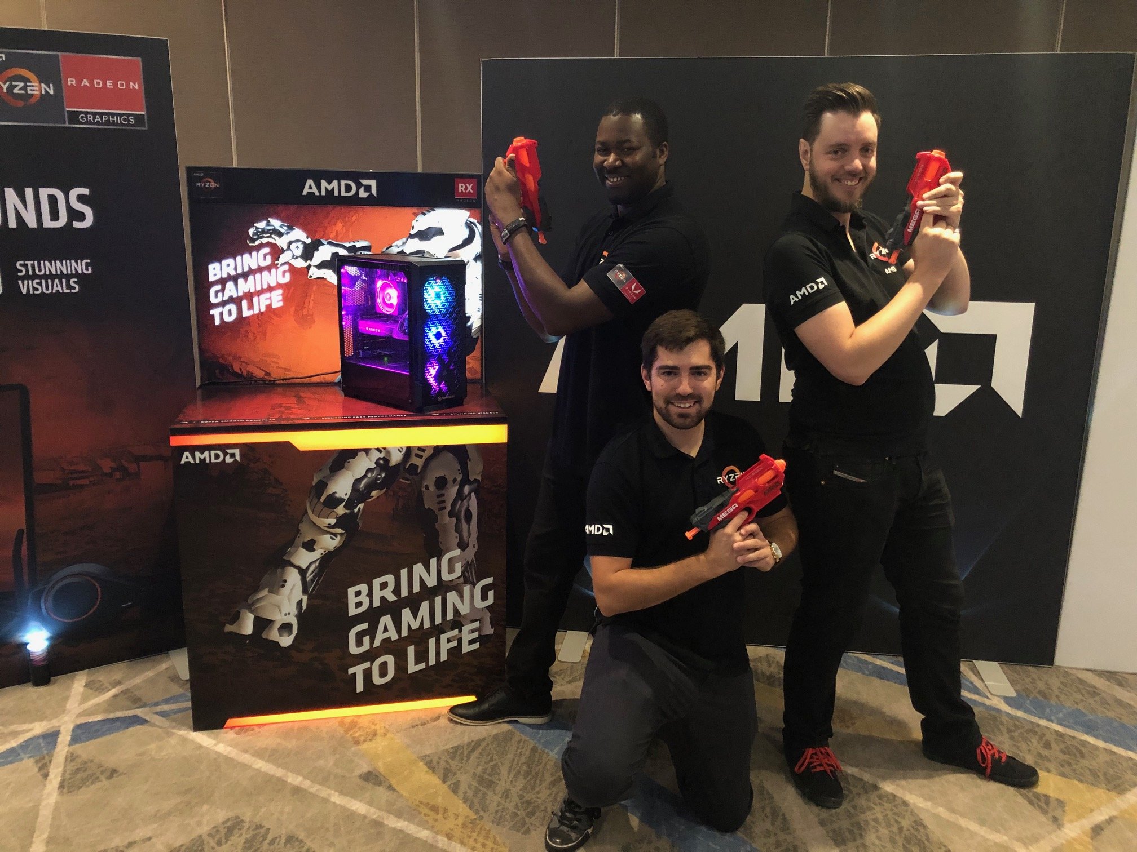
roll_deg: -1.2
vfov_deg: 49.7
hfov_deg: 63.4
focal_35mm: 28
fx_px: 920
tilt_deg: -13.7
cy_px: 426
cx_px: 568
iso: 125
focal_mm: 3.99
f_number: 1.8
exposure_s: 1/4
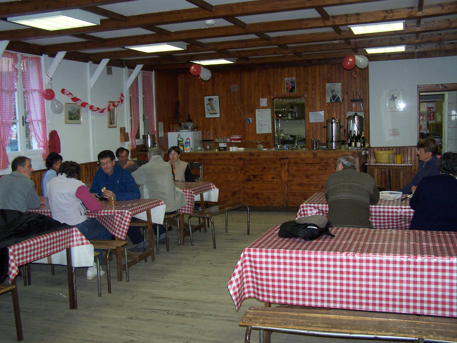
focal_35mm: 38
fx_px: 502
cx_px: 228
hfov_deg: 49.0
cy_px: 172
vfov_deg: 37.7
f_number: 2.8
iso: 140
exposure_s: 1/60
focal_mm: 6.3
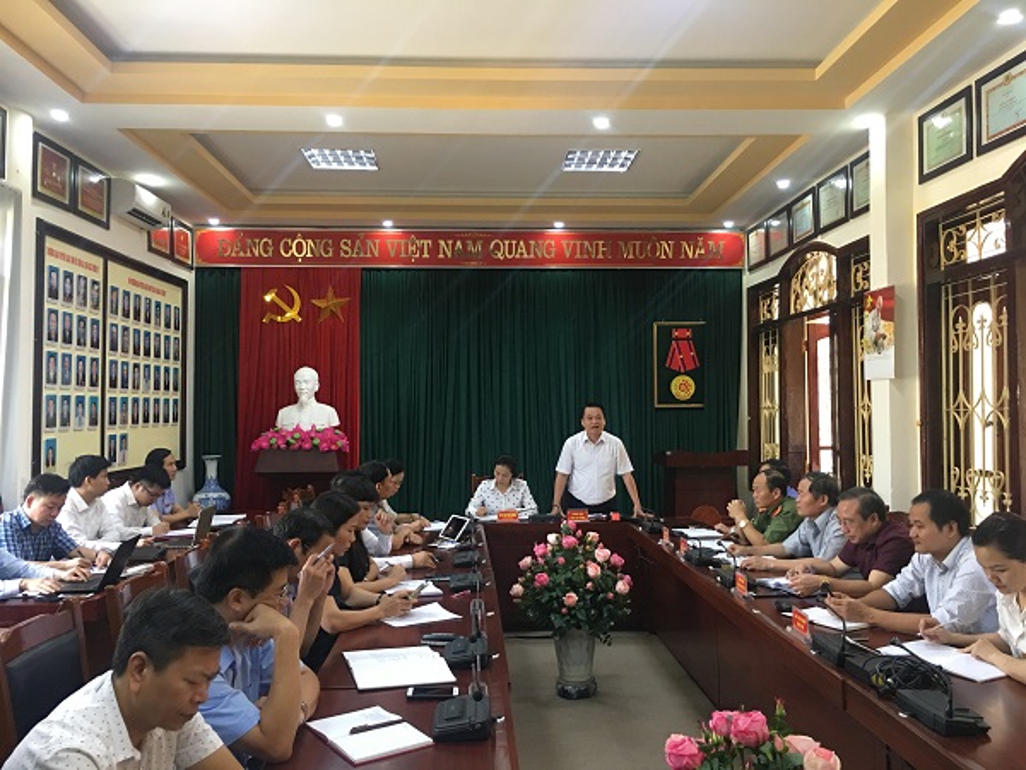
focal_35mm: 29
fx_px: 860
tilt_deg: +2.2
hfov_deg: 61.7
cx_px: 513
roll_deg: +0.8
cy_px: 385
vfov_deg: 48.2
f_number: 2.2
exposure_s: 1/17
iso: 100
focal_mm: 4.15
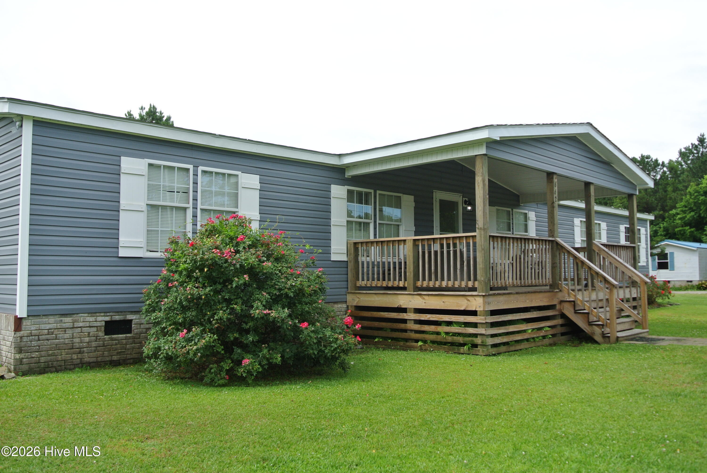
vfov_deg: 42.4
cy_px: 236
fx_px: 610
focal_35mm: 31
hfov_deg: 60.2
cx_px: 354
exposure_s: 1/640
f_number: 4.5
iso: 100
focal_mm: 11.8
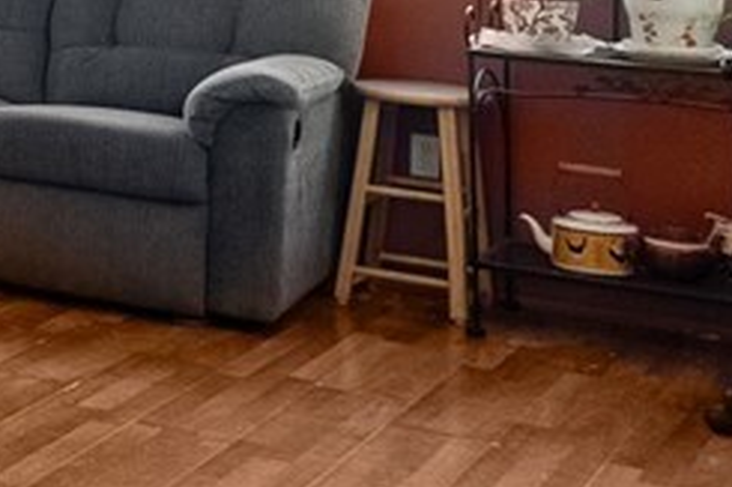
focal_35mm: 97
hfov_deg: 15.5
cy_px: -179
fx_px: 1971
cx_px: -835
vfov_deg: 13.5
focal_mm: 14
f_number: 3.2
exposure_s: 1/125
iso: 400
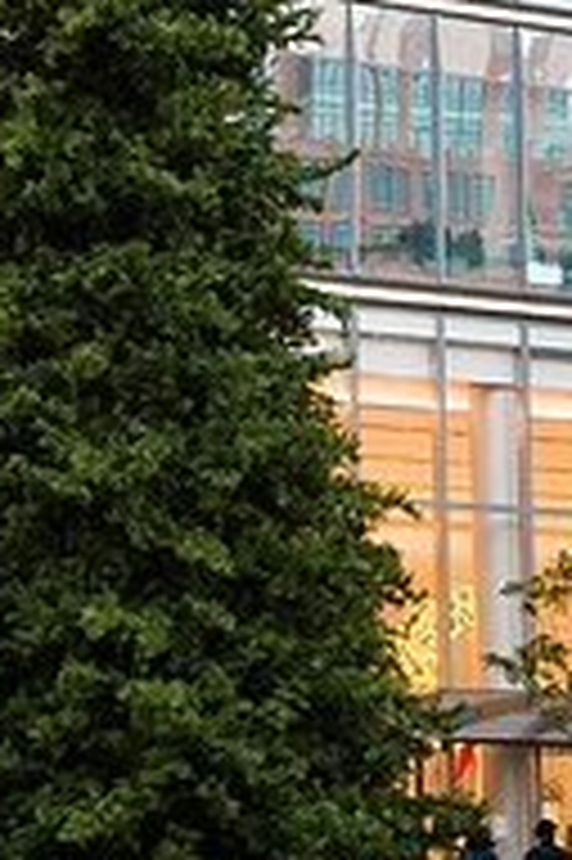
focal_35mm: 113
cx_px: 101
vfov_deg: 18.1
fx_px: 2698
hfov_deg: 12.0
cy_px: 360
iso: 1600
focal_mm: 48
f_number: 3.2
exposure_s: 1/200
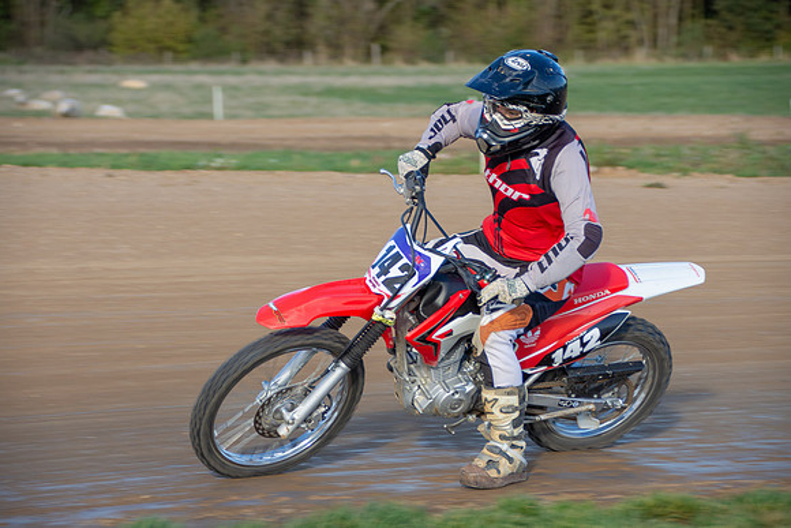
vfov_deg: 8.7
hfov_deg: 13.0
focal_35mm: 158
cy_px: 264
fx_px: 3461
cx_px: 396
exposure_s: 1/400
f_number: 6.3
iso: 200
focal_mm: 105
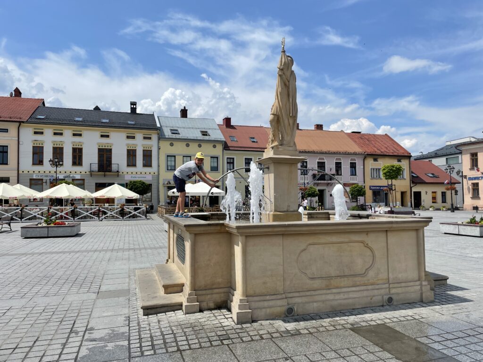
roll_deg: +0.6
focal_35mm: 26
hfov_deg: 67.3
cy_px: 181
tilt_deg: +3.5
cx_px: 242
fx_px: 363
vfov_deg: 53.1
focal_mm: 4.2
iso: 32
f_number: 1.6
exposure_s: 1/6494
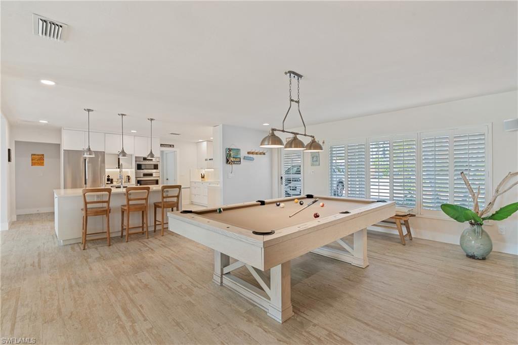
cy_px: 172
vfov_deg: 73.7
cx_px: 259
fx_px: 230
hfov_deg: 96.8
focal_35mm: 16
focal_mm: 16
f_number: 9
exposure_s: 1/3
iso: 200
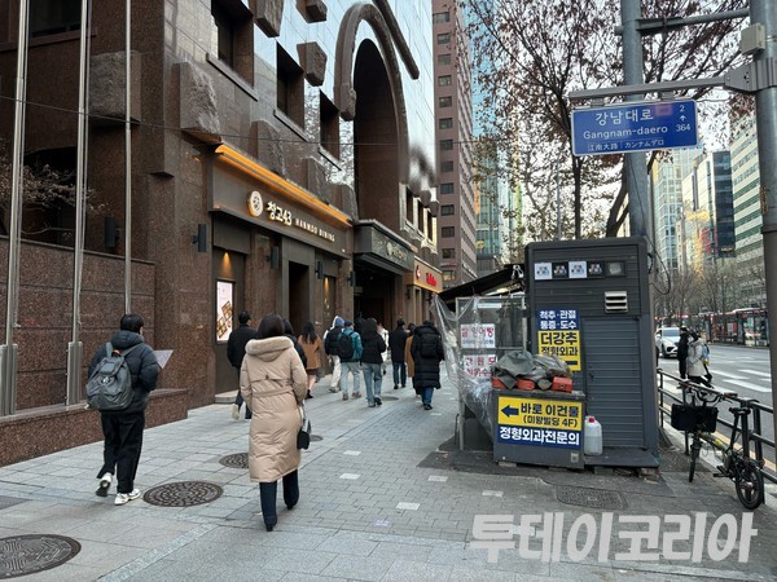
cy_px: 291
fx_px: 584
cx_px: 388
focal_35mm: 26
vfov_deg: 53.1
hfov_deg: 67.3
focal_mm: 5.96
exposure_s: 1/122
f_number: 1.6
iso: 125
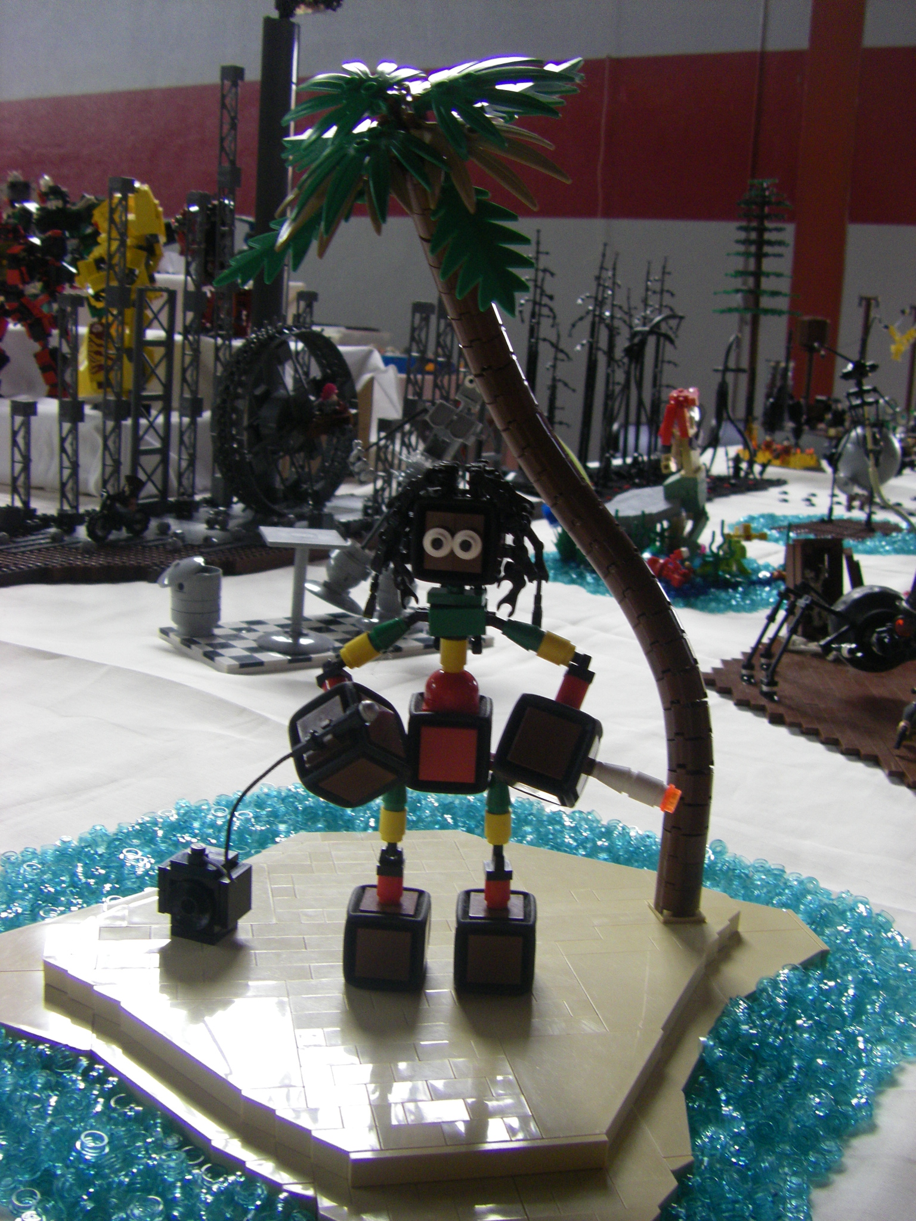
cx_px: 458
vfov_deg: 49.0
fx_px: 1341
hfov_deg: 37.7
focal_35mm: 38
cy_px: 610
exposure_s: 1/50
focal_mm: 6.3
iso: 200
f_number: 3.5
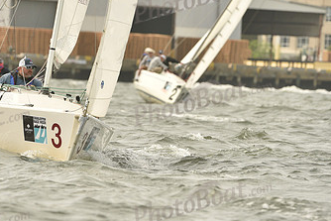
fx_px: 5427
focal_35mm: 590
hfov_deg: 3.5
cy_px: 63
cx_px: 82
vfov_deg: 2.3
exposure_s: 1/1250
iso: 320
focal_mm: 340
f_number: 6.3
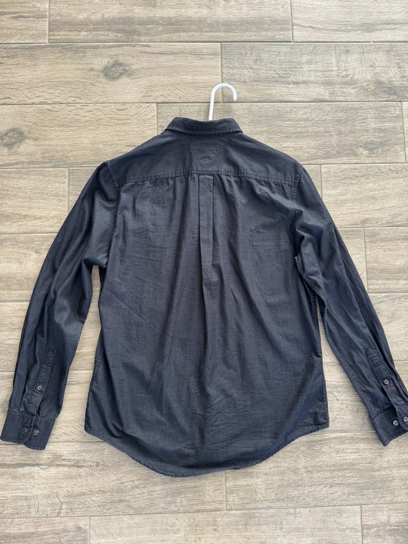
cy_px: 272
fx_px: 377
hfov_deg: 56.8
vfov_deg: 71.6
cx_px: 204
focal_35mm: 24
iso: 200
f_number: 1.78
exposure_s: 1/101
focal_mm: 6.76
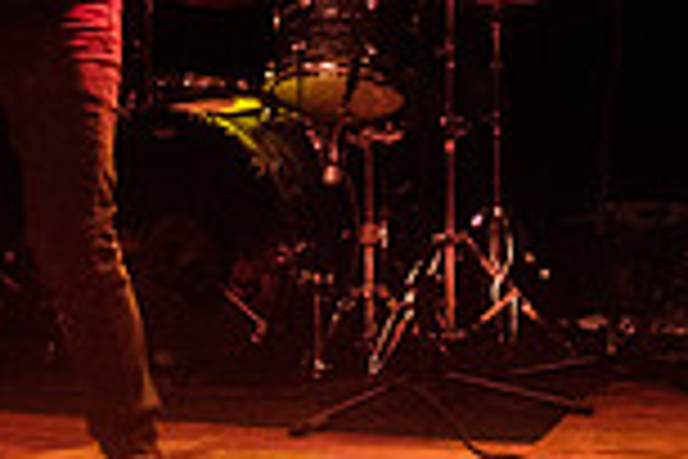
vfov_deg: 17.2
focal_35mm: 76
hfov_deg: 26.3
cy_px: -70
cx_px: 522
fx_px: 1452
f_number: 2.8
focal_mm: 20
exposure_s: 1/100
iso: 6400
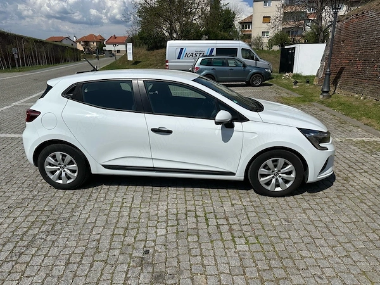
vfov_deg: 56.8
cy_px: 142
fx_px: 263
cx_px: 190
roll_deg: +2.4
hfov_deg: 71.6
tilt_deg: -16.1
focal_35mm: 24
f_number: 1.78
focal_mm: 6.86
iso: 80
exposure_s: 1/12048
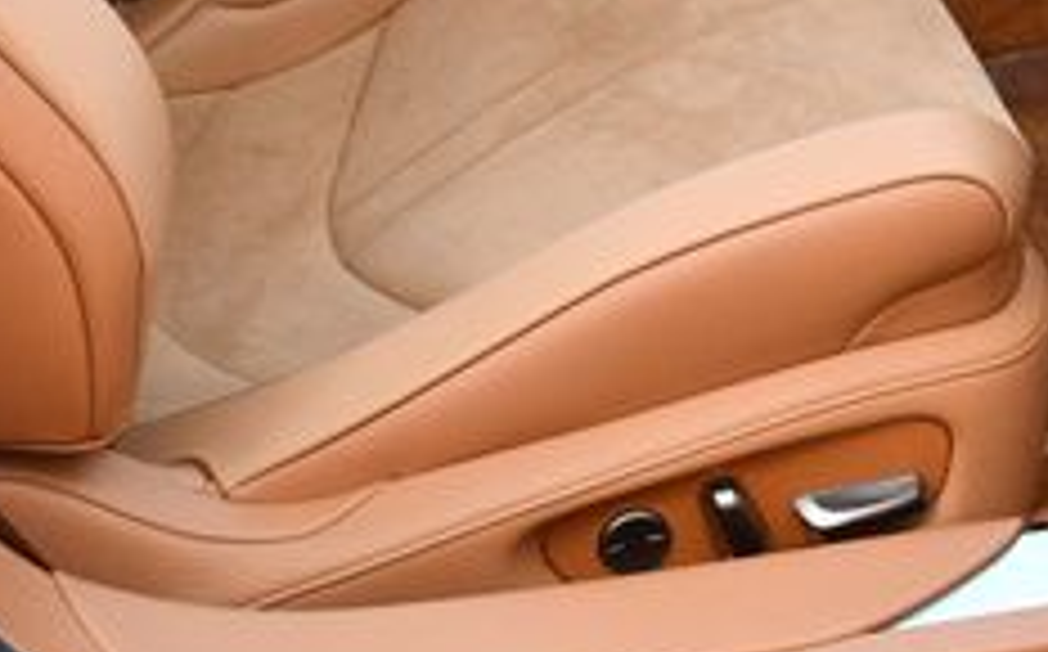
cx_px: 589
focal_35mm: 101
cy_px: -265
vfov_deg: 12.4
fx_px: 2881
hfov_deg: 20.6
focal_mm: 18
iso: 500
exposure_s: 1/250
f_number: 3.5
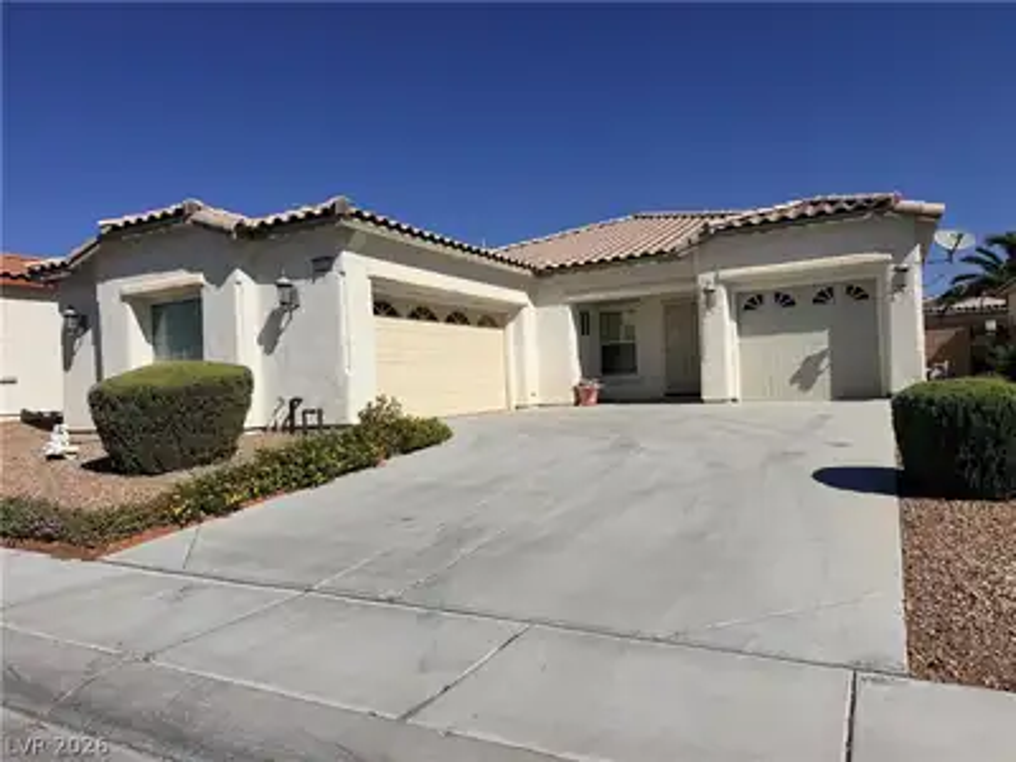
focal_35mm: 24
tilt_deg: -0.2
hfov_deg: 71.6
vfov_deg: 56.8
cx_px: 508
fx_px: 704
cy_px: 381
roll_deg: +2.7
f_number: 1.78
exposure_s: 1/14286
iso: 80
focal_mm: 6.76
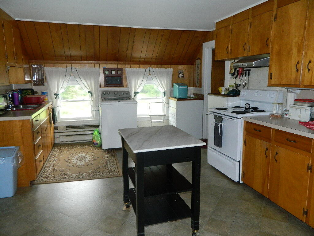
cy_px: 118
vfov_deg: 54.9
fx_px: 227
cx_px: 157
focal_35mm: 25
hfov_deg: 69.4
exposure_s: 1/30
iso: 200
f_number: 3.1
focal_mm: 4.5
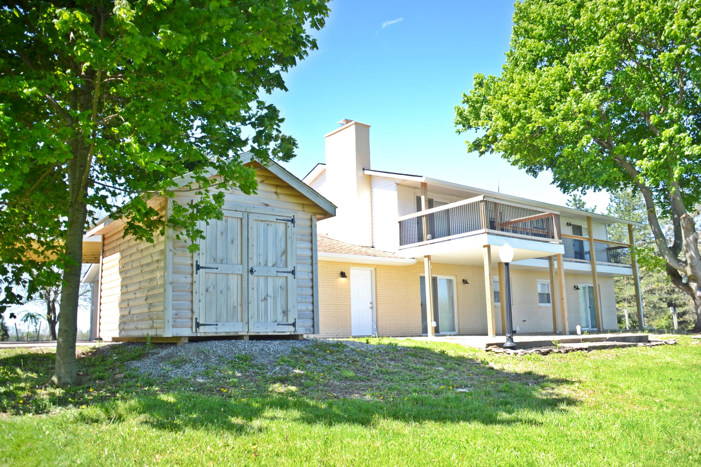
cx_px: 350
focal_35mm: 30
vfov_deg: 43.6
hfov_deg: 61.9
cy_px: 234
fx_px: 584
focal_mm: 20
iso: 100
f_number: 7.1
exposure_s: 1/200
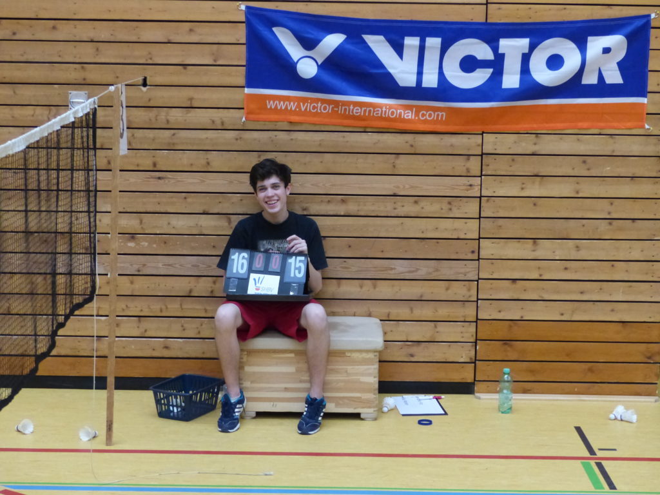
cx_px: 330
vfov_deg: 19.6
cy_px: 248
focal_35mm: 75
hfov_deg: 26.0
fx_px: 1430
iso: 800
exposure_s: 1/200
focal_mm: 13.5
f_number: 2.8
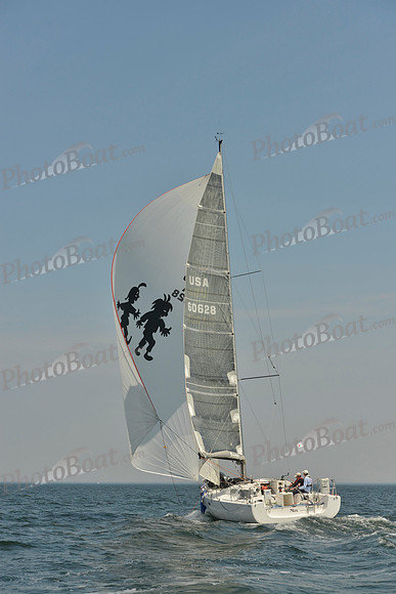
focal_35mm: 70
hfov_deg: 19.5
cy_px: 297
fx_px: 1154
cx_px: 198
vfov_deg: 28.8
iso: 200
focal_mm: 70
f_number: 8
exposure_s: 1/1250
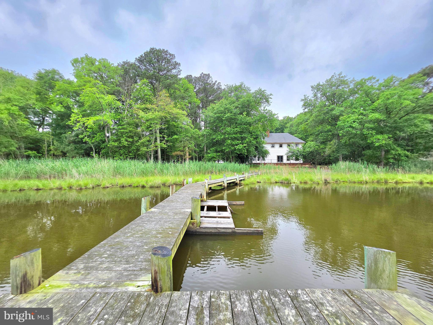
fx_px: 163
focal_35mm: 13
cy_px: 162
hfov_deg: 106.2
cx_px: 216
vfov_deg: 89.9
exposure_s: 1/2000
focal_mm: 2.2
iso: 40
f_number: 1.9
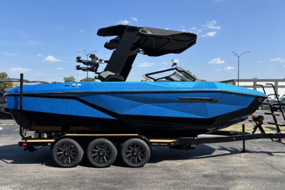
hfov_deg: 65.5
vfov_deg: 46.4
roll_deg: +1.0
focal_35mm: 28
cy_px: 100
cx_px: 139
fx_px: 222
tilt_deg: -0.3
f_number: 1.6
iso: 50
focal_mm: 5.96
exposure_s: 1/2398
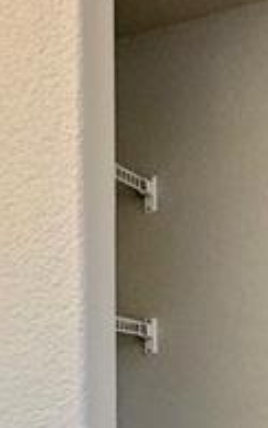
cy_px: 440
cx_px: -40
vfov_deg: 25.0
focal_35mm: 78
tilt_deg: +0.2
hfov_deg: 16.2
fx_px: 911
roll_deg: +0.8
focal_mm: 2.22
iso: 250
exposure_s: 1/120
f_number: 2.2
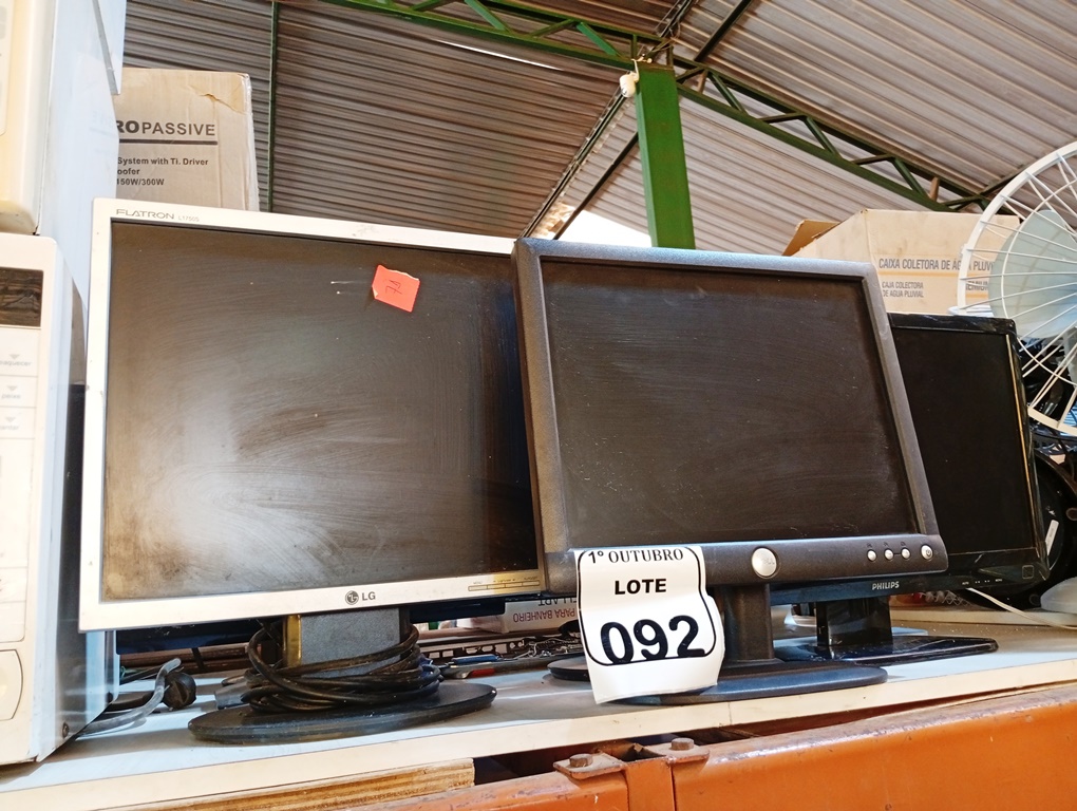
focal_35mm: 27
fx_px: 841
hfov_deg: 65.2
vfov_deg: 51.5
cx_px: 538
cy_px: 406
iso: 722
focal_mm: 3.98
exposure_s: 1/20
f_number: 1.8
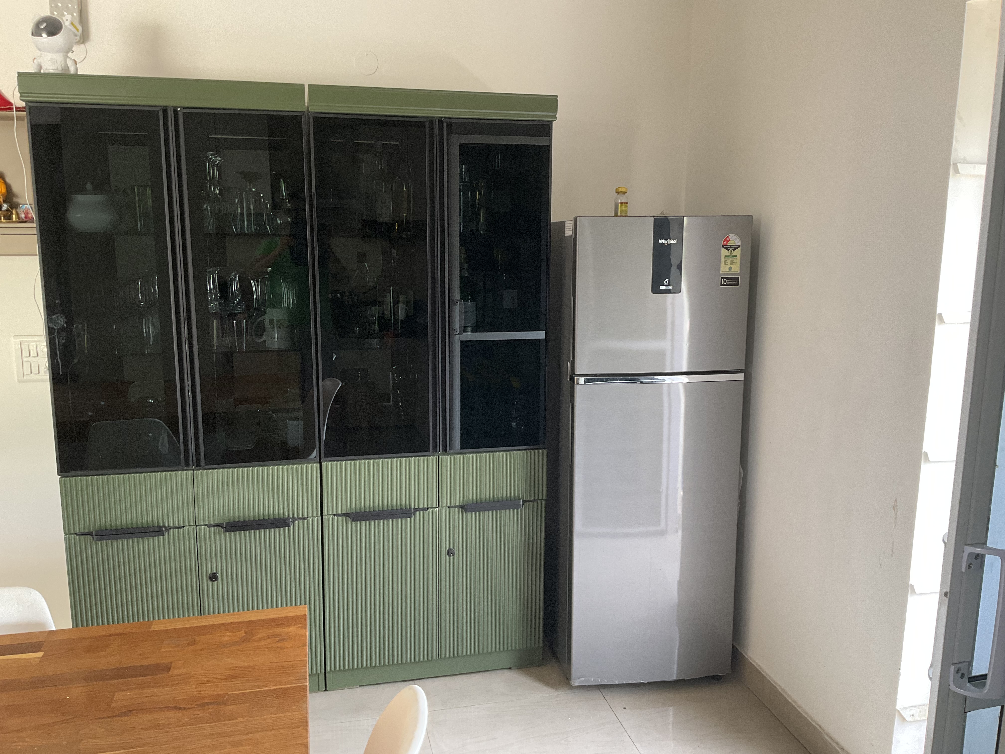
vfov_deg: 48.2
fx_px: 842
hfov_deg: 61.7
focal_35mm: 29
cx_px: 502
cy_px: 377
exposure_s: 1/68
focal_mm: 3
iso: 64
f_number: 1.8
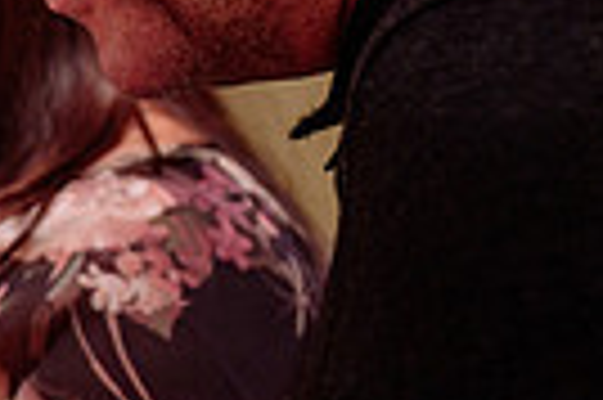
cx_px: -122
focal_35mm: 303
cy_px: 366
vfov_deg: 4.5
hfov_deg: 6.8
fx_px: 5069
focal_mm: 70
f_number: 2.8
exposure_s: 1/100
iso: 1250
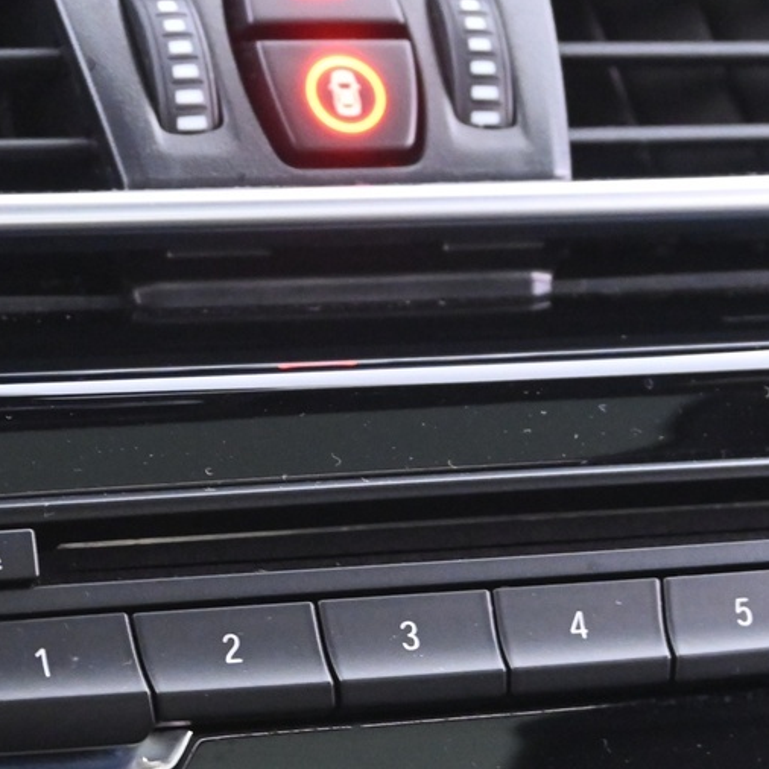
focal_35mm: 129
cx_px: 316
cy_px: 714
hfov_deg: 13.6
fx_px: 3234
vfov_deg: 13.4
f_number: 5
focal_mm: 31.5
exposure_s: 1/4
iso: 3200
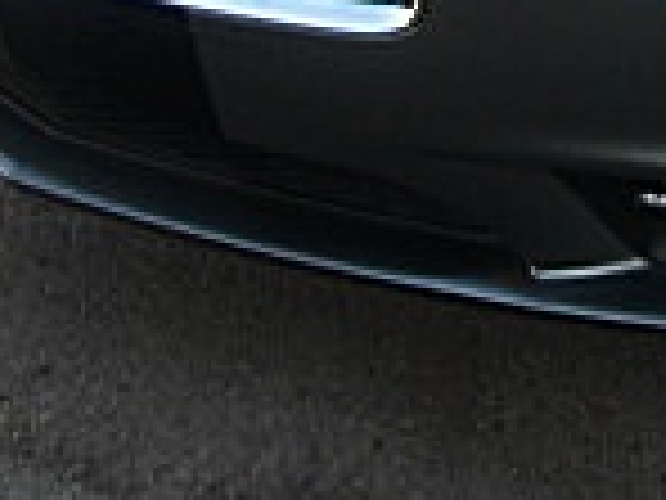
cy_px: -396
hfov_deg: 12.2
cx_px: 909
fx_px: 3001
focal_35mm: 156
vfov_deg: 9.1
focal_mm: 6.3
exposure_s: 1/80
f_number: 2.8
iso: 50
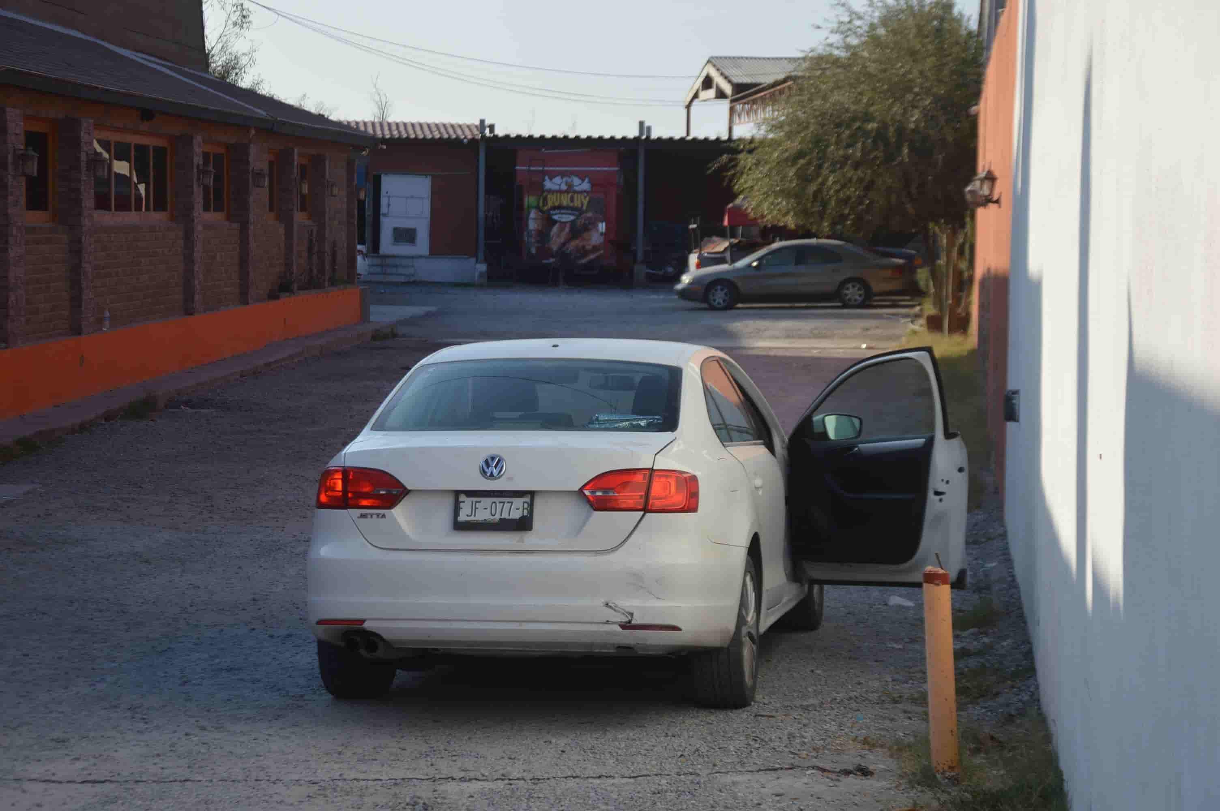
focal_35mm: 87
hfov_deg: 23.4
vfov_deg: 15.7
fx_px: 2946
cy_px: 406
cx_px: 610
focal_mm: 58
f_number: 5.6
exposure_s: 1/500
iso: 140
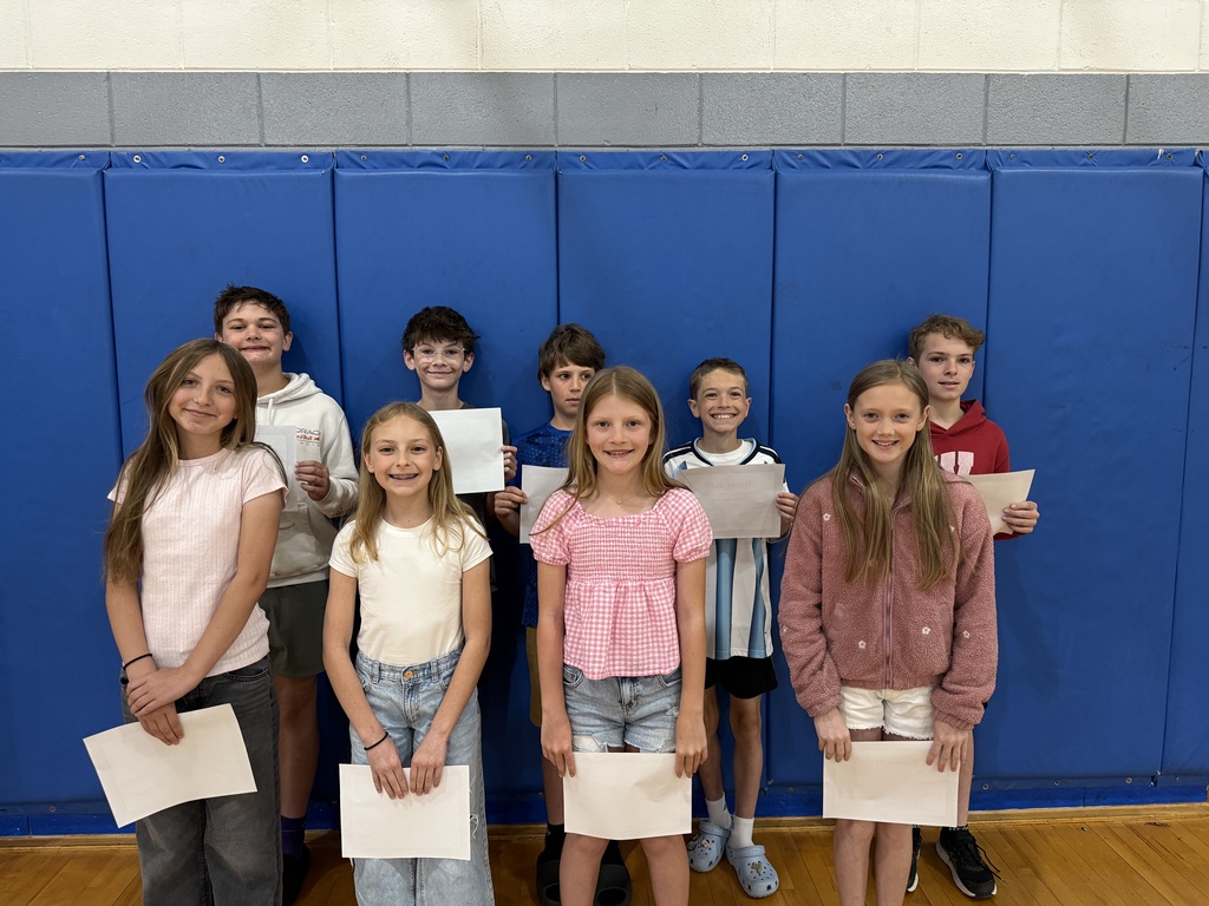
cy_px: 453
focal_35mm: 24
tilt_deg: -6.4
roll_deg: +0.4
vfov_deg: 56.8
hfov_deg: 71.6
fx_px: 838
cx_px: 604
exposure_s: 1/60
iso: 320
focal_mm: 6.76
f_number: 1.78
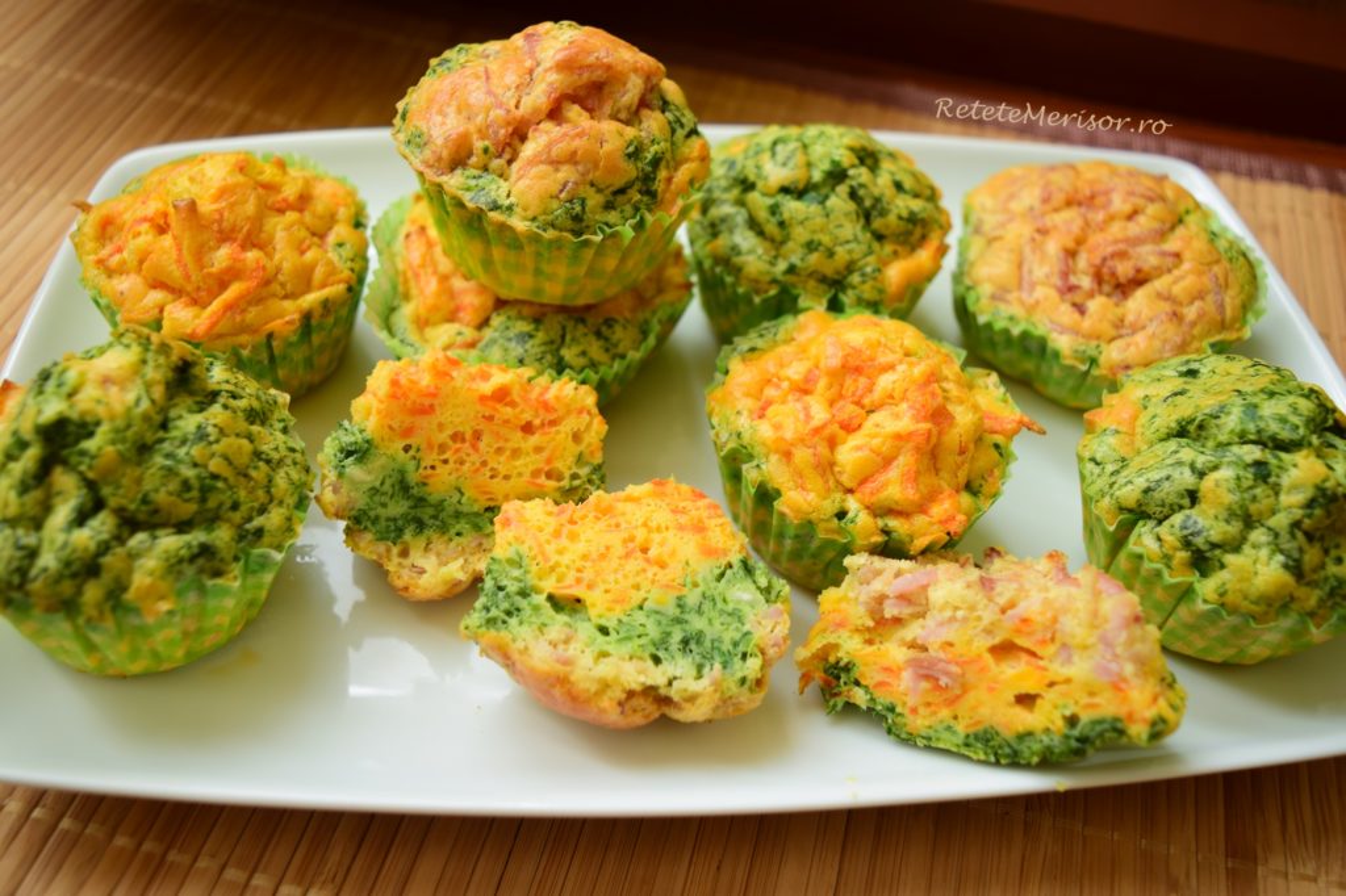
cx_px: 673
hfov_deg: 55.1
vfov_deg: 38.3
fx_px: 1289
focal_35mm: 34
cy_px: 448
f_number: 4
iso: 100
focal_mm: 23
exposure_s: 1/20
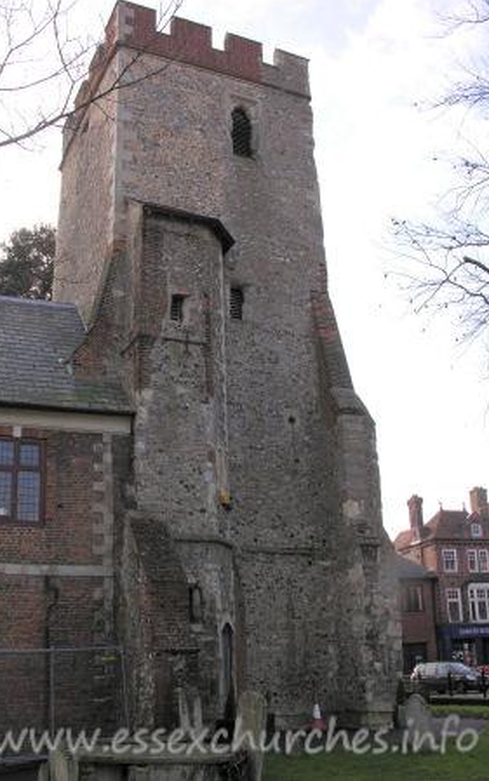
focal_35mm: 38
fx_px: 809
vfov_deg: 51.5
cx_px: 208
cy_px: 383
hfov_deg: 33.6
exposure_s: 1/125
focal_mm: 8.9
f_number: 5
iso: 50
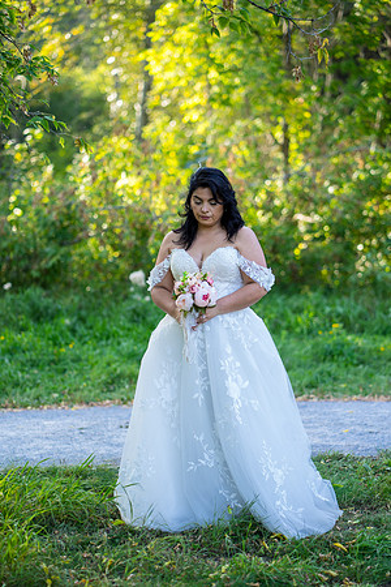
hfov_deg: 16.1
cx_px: 196
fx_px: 1385
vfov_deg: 23.9
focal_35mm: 85
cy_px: 294
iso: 250
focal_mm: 85
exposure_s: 1/400
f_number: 2.2
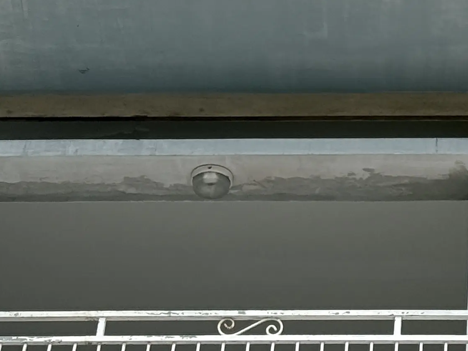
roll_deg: -2.0
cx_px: 535
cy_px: -258
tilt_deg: +43.6
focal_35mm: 172
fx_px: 2326
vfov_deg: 8.3
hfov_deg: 11.3
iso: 80
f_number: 1.78
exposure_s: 1/4587
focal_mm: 6.76
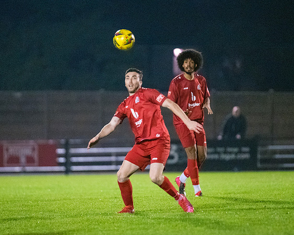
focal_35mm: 433
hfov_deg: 4.5
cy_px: 117
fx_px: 3770
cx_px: 137
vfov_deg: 3.6
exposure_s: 1/1250
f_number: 2.8
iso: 10000
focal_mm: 300
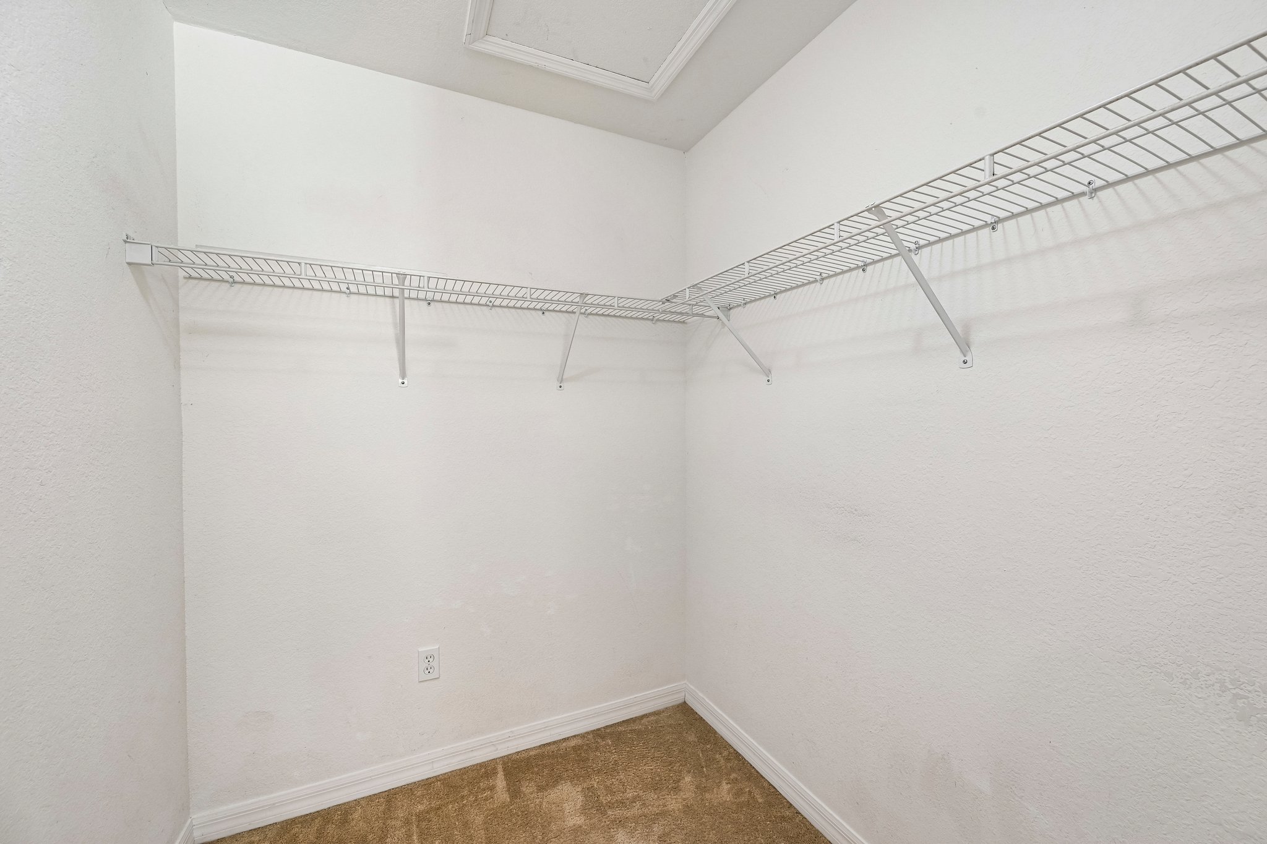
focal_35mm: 14
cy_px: 422
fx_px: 493
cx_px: 634
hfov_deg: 104.3
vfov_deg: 81.2
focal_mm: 14
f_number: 8
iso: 400
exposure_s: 1/20
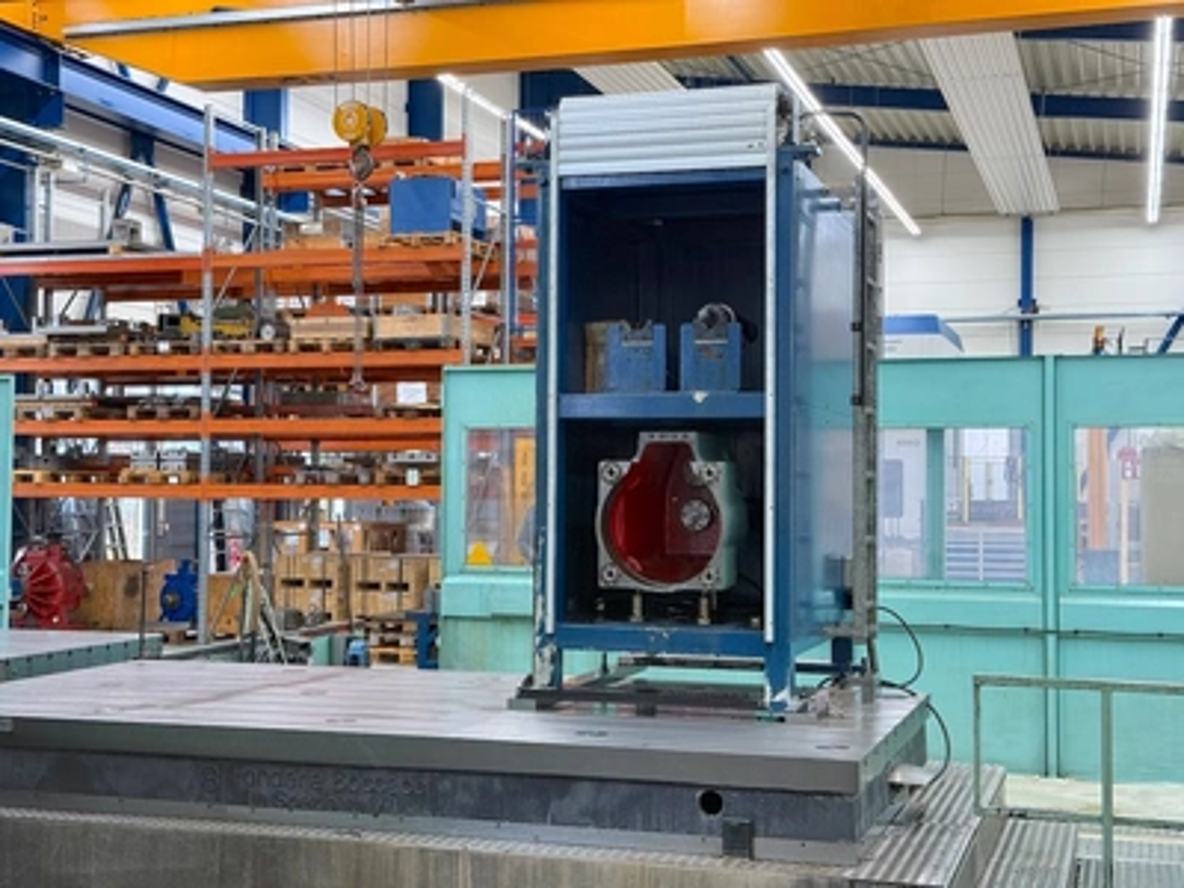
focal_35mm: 48
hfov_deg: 39.7
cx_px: 592
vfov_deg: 30.3
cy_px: 444
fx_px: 1642
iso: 200
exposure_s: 1/50
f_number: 1.78
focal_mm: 6.76
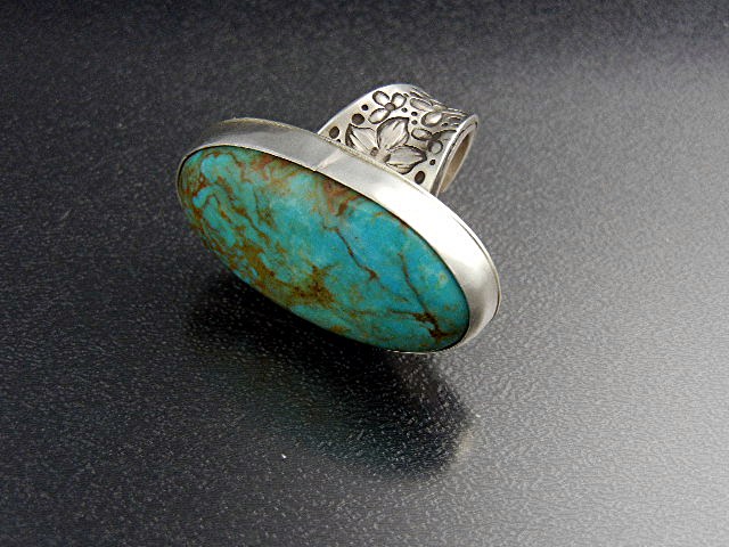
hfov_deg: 32.7
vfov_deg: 24.8
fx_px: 1243
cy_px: 274
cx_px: 364
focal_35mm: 59
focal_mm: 10.6
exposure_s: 1/30
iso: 271
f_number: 4
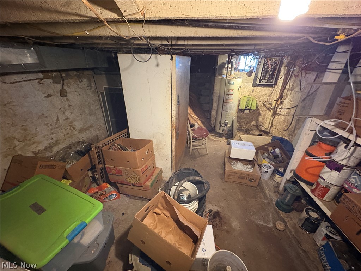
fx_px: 146
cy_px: 136
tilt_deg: -24.5
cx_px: 180
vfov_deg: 85.7
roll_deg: -0.6
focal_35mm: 14
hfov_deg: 102.1
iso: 800
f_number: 2.2
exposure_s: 1/30
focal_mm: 2.22
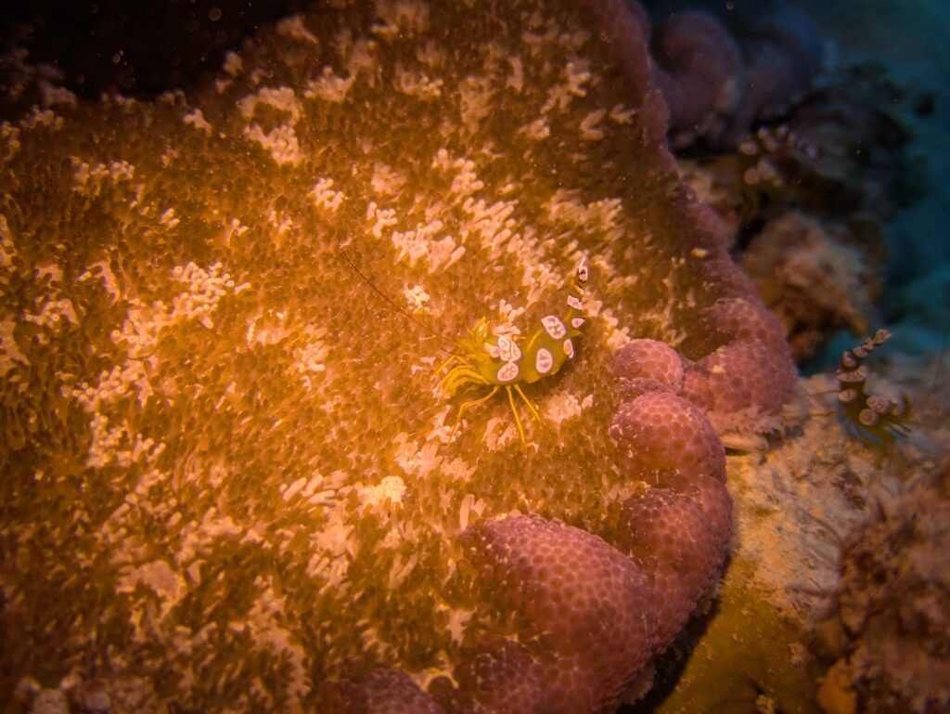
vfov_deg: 28.6
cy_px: 357
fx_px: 1400
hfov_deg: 37.5
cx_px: 475
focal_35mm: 51
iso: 38
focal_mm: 5.43
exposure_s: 1/365
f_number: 1.89
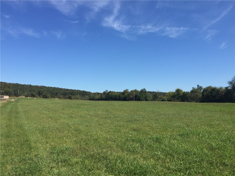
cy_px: 88
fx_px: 197
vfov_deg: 48.2
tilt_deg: +4.3
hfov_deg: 61.7
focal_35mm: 29
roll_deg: -1.0
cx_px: 118
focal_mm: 4.15
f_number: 2.2
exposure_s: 1/1980
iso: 32
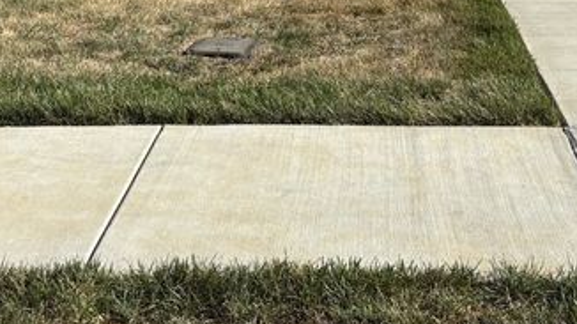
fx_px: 1361
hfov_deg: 23.9
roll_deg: +0.2
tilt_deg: -0.4
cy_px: -214
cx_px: 310
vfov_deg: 12.6
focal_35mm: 89
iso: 50
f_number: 1.6
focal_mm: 5.96
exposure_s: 1/3623
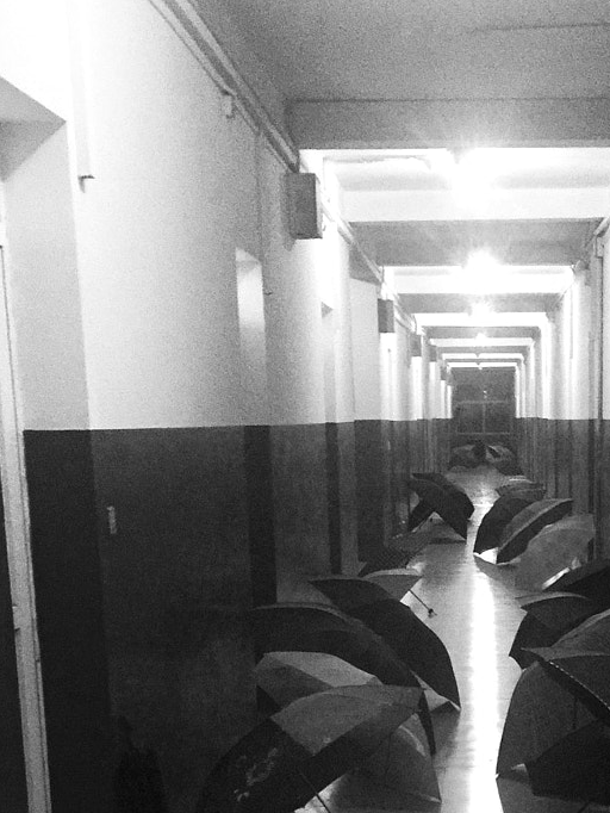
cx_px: 512
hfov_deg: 21.3
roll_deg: +1.2
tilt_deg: -12.3
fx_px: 1597
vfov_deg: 27.0
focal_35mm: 68
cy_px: 813
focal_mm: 4.15
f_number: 2.2
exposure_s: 1/4
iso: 160
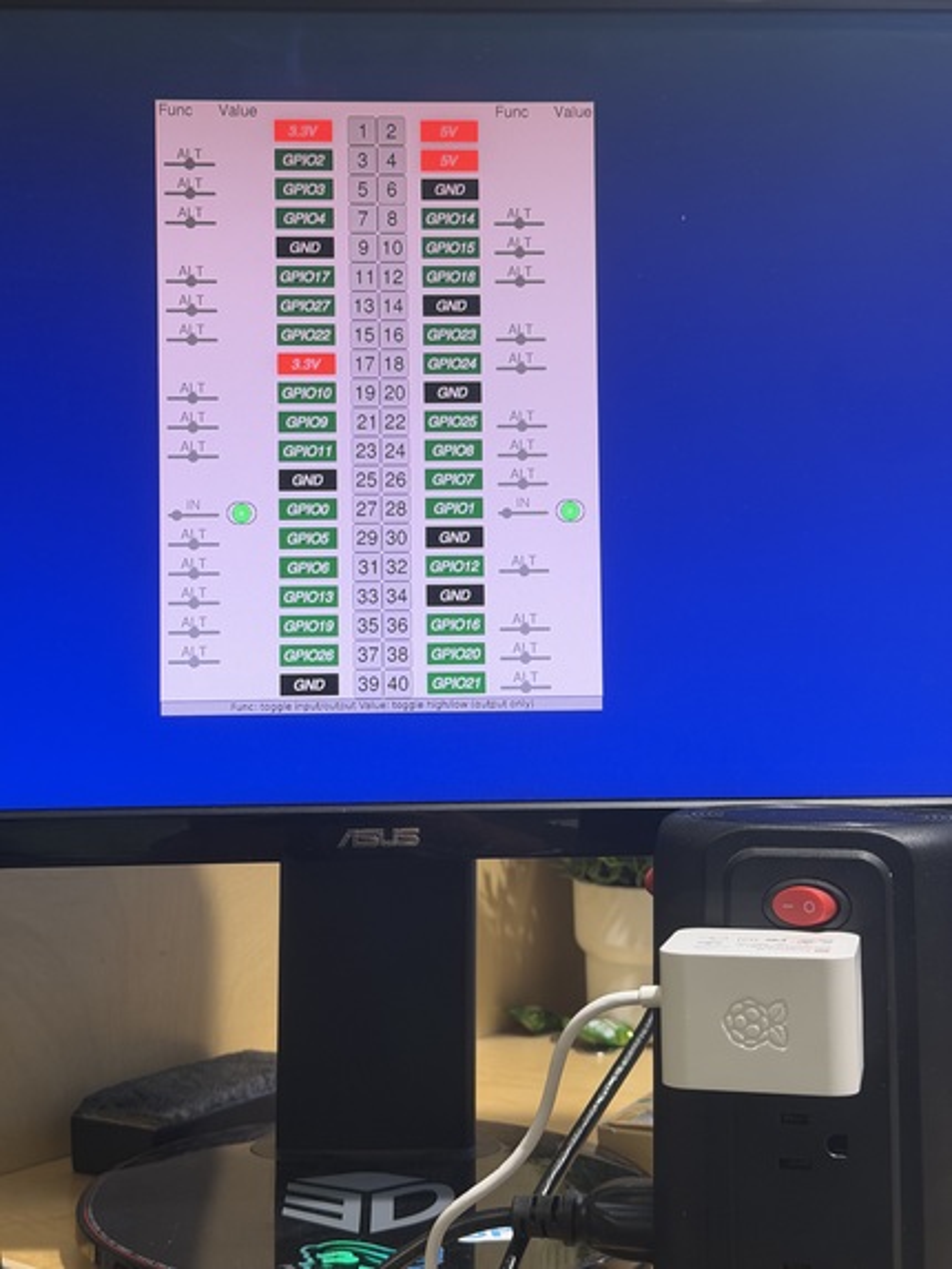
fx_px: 1759
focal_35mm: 48
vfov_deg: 39.6
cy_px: 634
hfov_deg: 30.3
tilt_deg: +1.9
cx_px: 476
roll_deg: -0.1
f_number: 1.78
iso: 160
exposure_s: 1/60
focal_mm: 6.76
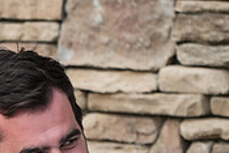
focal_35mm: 606
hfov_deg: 3.4
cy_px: 220
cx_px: -103
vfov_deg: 2.3
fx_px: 3858
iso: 400
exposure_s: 1/250
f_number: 3.2
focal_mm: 122
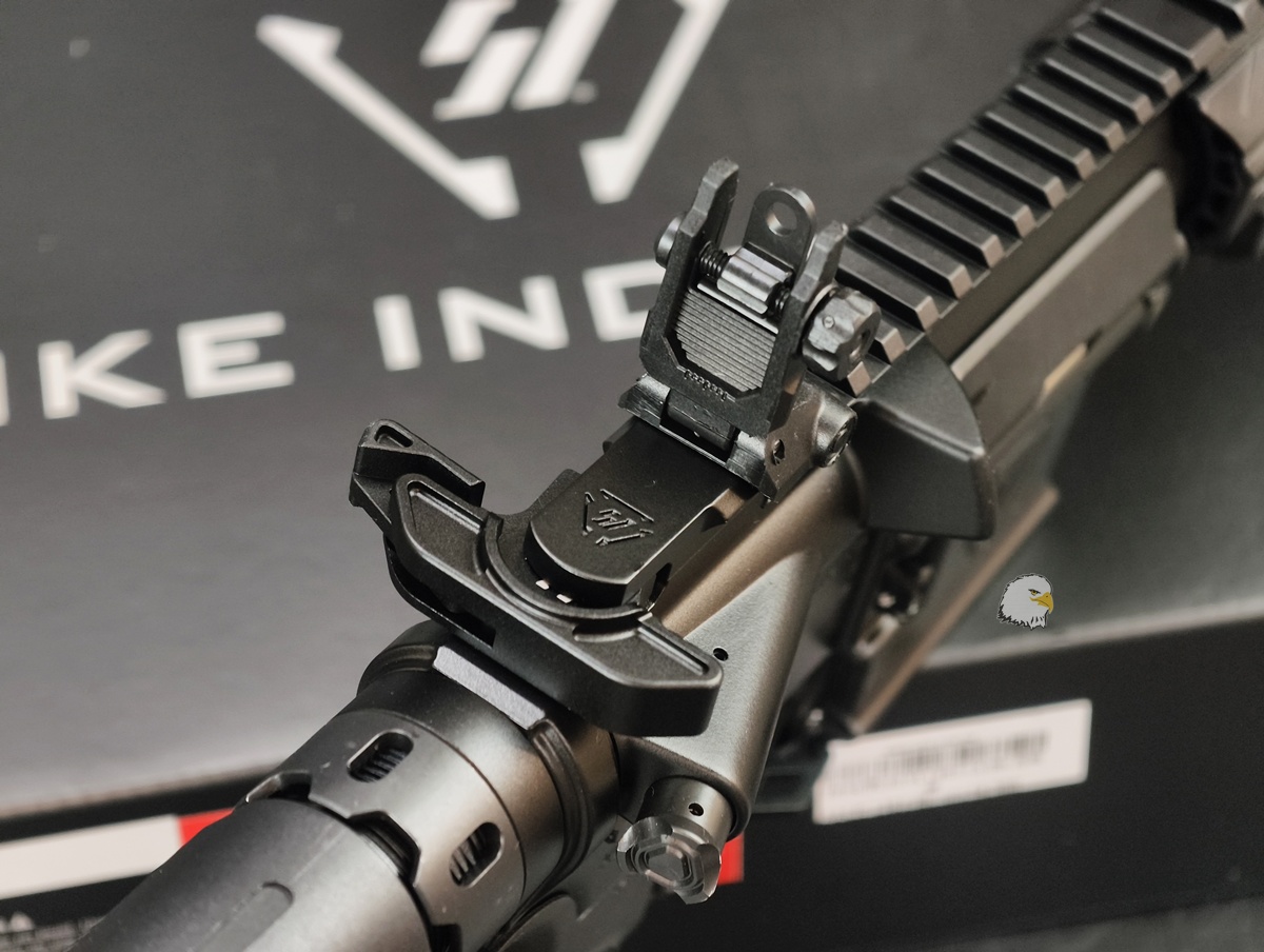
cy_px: 476
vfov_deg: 17.4
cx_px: 632
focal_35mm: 85
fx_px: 3109
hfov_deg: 23.0
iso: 946
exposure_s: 1/10
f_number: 2.67
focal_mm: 22.48
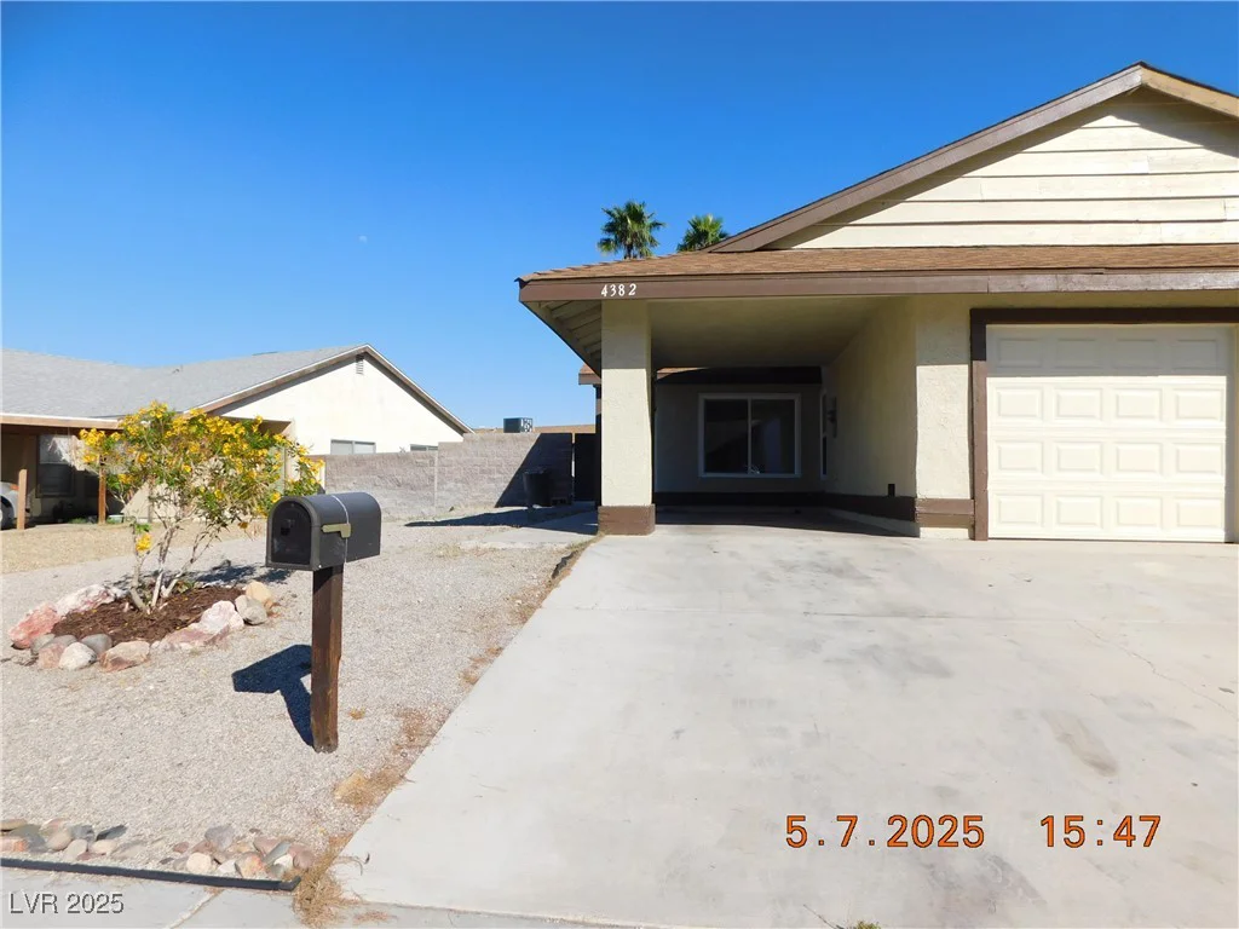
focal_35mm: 23
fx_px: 823
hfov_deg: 73.9
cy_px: 464
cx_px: 620
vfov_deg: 58.9
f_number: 6
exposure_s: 1/500
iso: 125
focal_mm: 4
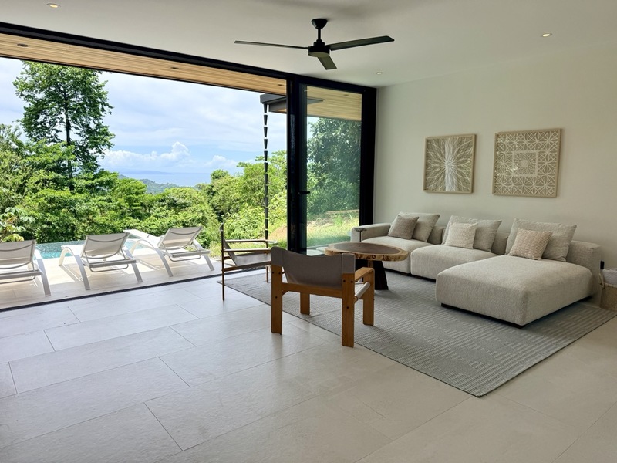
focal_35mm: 24
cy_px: 232
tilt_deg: -7.6
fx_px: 428
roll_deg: -0.1
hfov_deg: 71.6
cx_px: 308
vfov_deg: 56.8
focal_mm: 6.76
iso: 100
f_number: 1.78
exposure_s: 1/2445
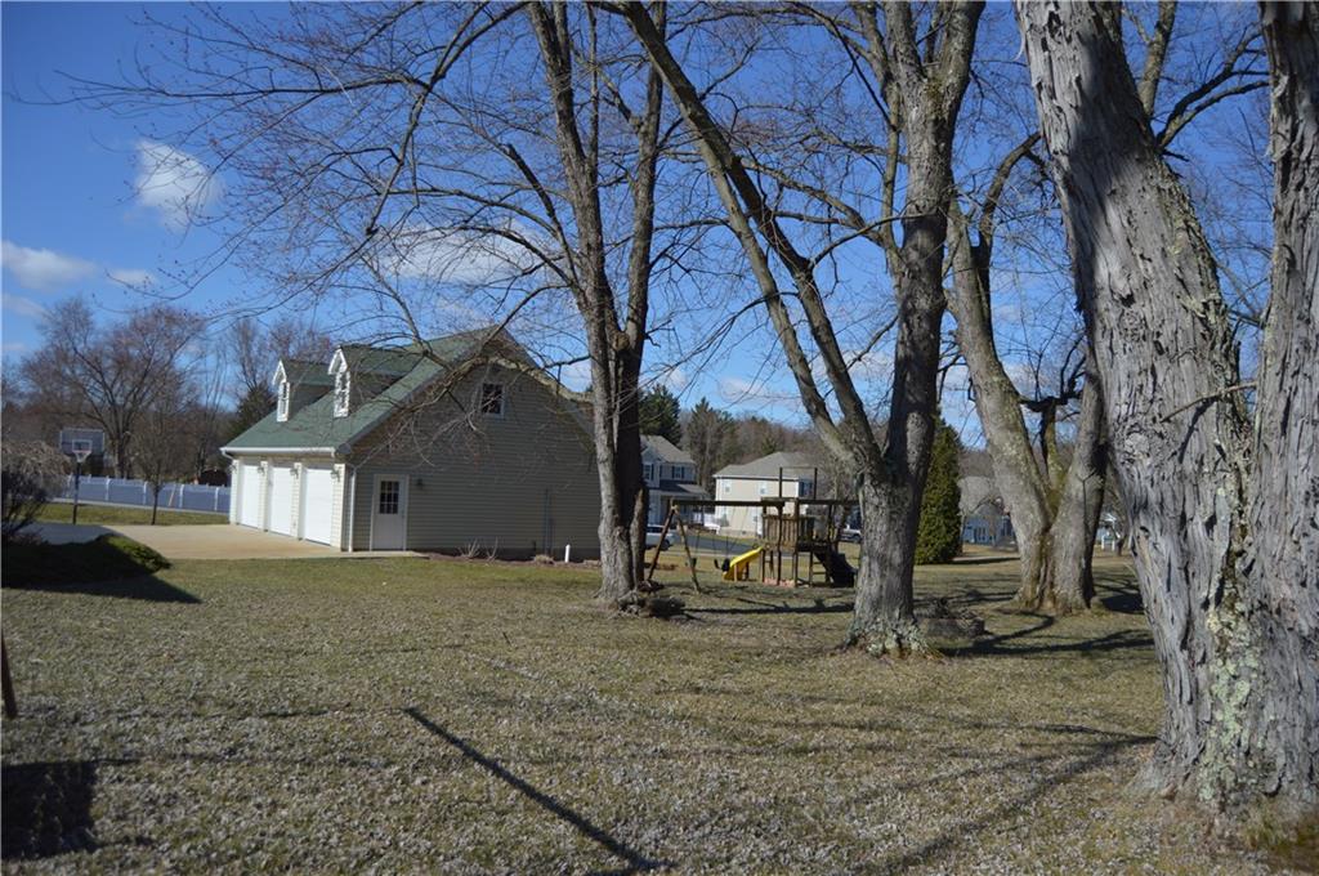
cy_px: 438
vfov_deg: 47.8
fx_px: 988
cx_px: 660
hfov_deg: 67.4
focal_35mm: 27
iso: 100
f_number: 3.5
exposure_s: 1/1600
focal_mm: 18
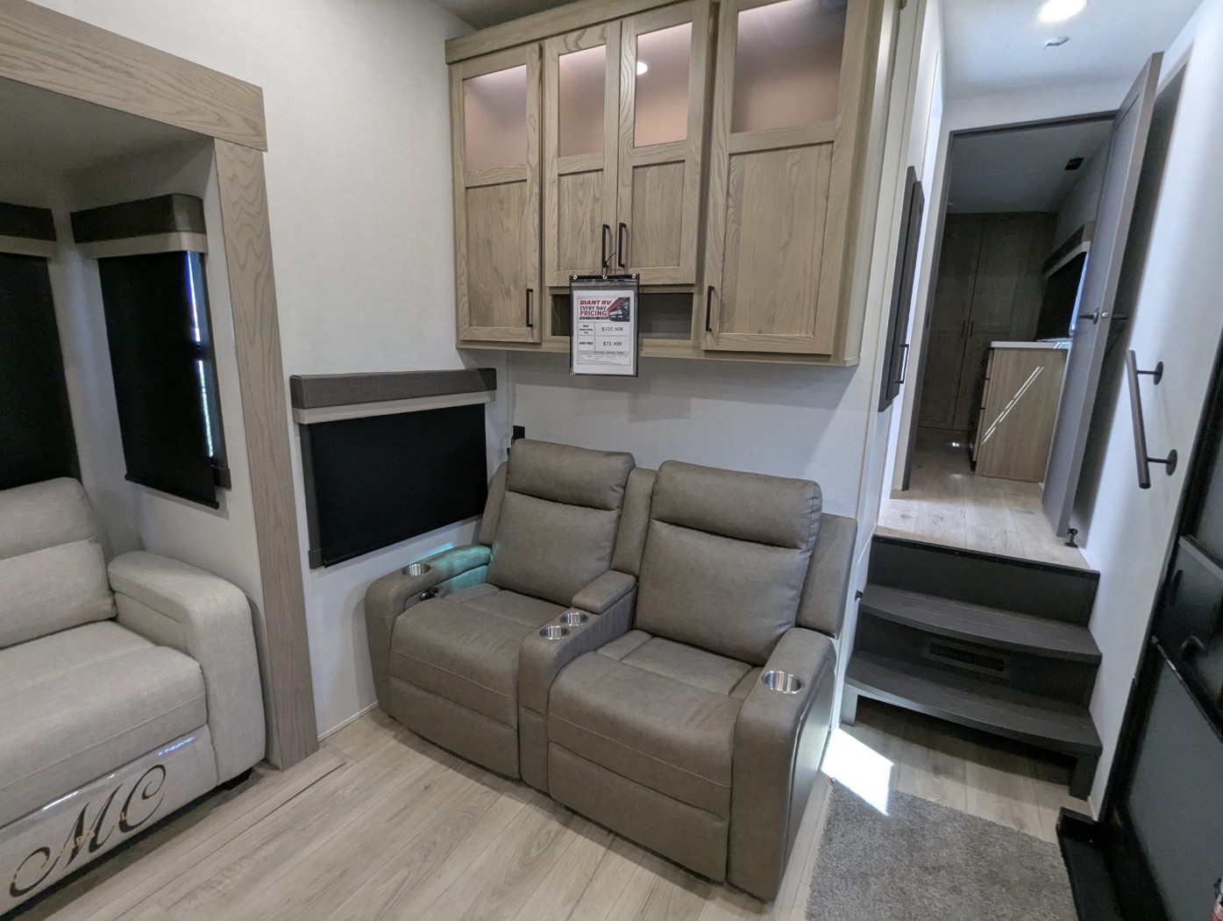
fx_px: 566
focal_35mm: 16
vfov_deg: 78.2
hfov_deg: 94.4
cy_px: 460
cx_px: 612
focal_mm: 2.35
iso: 226
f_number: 2.2
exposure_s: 1/82.3
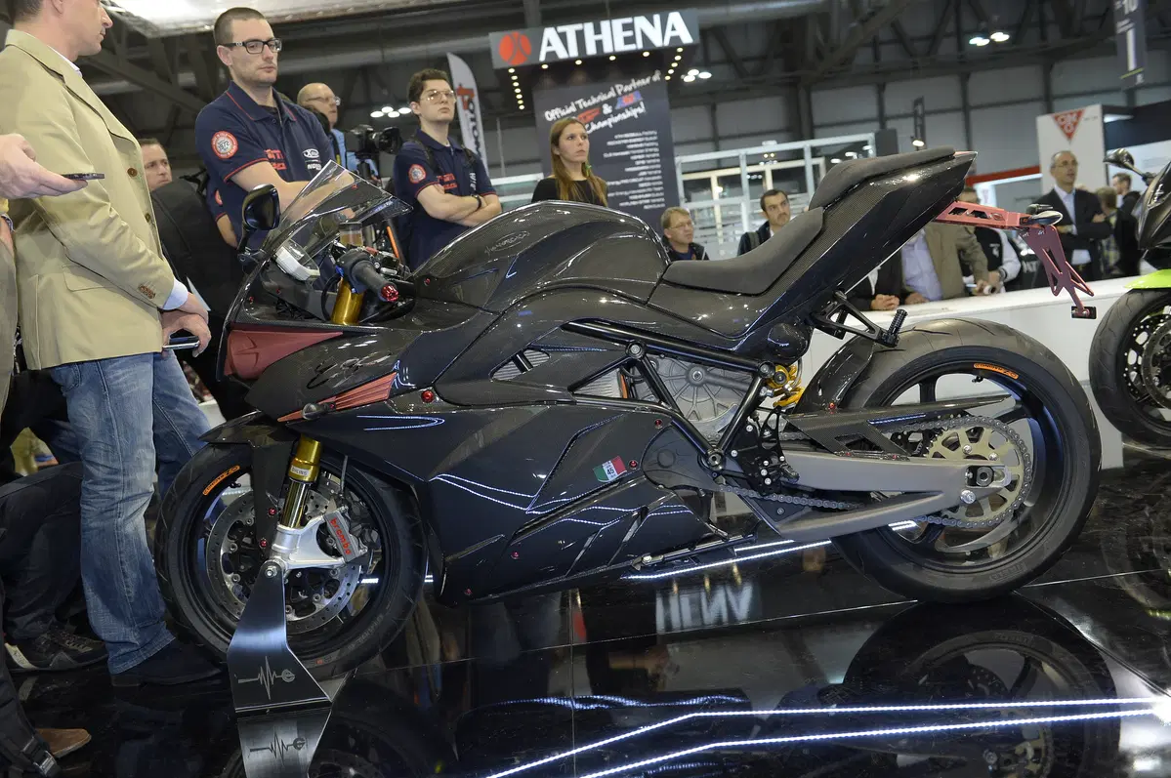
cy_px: 389
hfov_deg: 58.8
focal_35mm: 32
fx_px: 1040
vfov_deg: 41.0
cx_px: 586
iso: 1000
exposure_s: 1/125
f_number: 4
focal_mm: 32
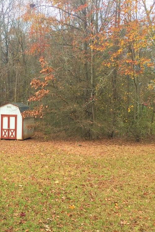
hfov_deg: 31.4
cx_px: 20
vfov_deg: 47.4
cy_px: 117
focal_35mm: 41
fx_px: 265
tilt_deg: -2.8
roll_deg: -2.3
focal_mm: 4.15
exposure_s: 1/359
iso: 32
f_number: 2.2
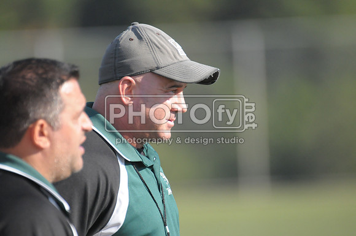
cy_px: 118
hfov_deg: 3.4
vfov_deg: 2.3
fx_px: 5925
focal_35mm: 600
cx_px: 178
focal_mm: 400
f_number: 4
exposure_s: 1/5000
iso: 1600
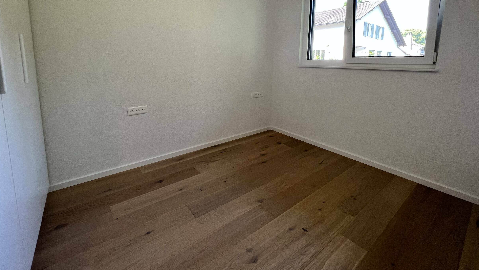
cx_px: 233
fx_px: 191
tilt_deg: -8.4
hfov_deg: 103.0
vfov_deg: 68.4
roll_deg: -1.3
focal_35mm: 15
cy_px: 88
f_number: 1.8
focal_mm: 1.57
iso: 100
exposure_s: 1/100
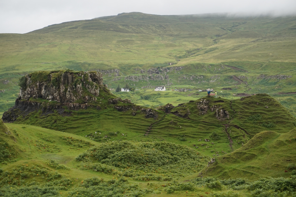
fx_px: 616
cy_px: 98
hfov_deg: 27.0
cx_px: 148
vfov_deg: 18.2
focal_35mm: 75
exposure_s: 1/60
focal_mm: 50
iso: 100
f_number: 5.6
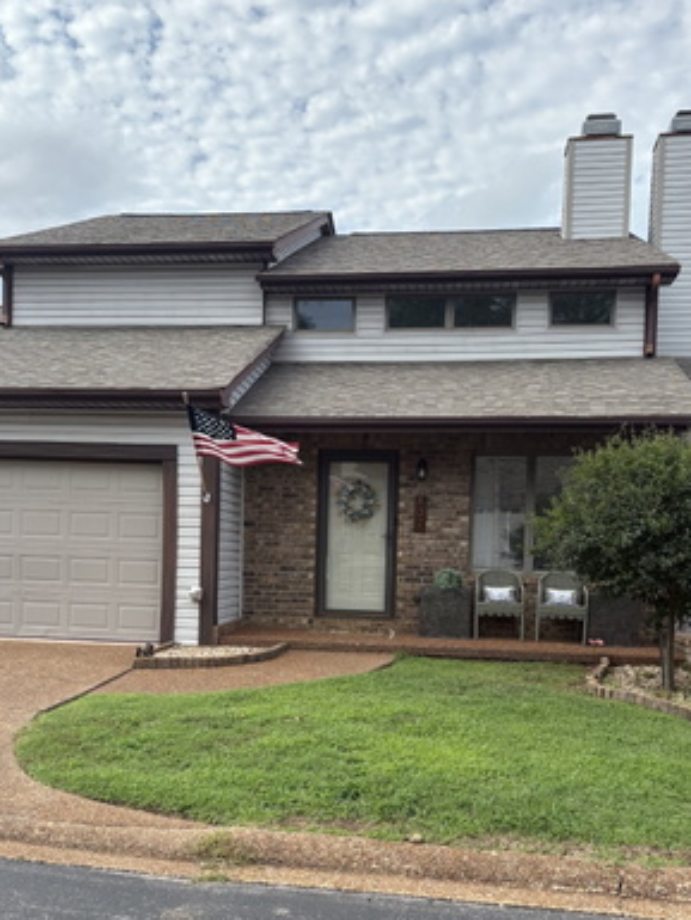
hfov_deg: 39.7
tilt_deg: -1.4
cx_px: 335
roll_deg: -1.3
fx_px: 958
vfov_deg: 50.8
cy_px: 577
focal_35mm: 36
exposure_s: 1/1901
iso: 50
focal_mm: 5.96
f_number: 1.6
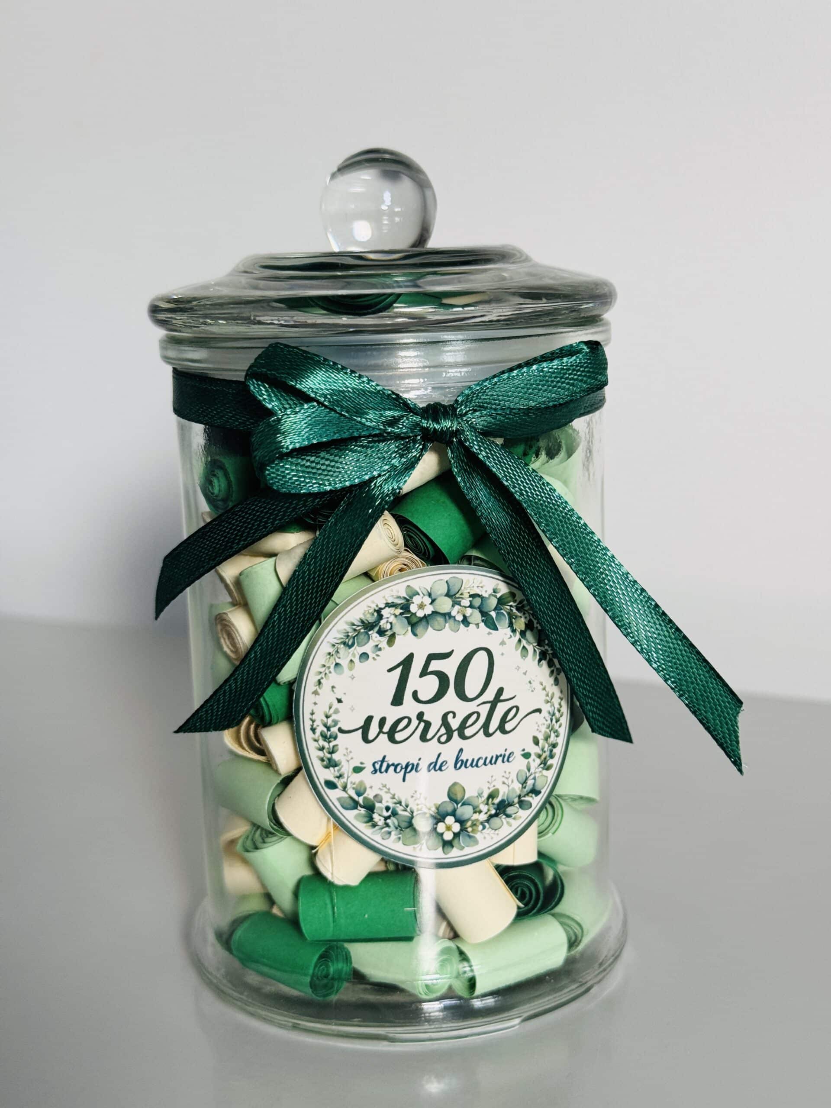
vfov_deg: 39.7
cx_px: 416
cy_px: 554
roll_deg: +2.8
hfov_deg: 30.3
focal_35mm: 48
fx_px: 1536
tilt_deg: -11.1
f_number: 1.78
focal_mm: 6.76
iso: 64
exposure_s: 1/50
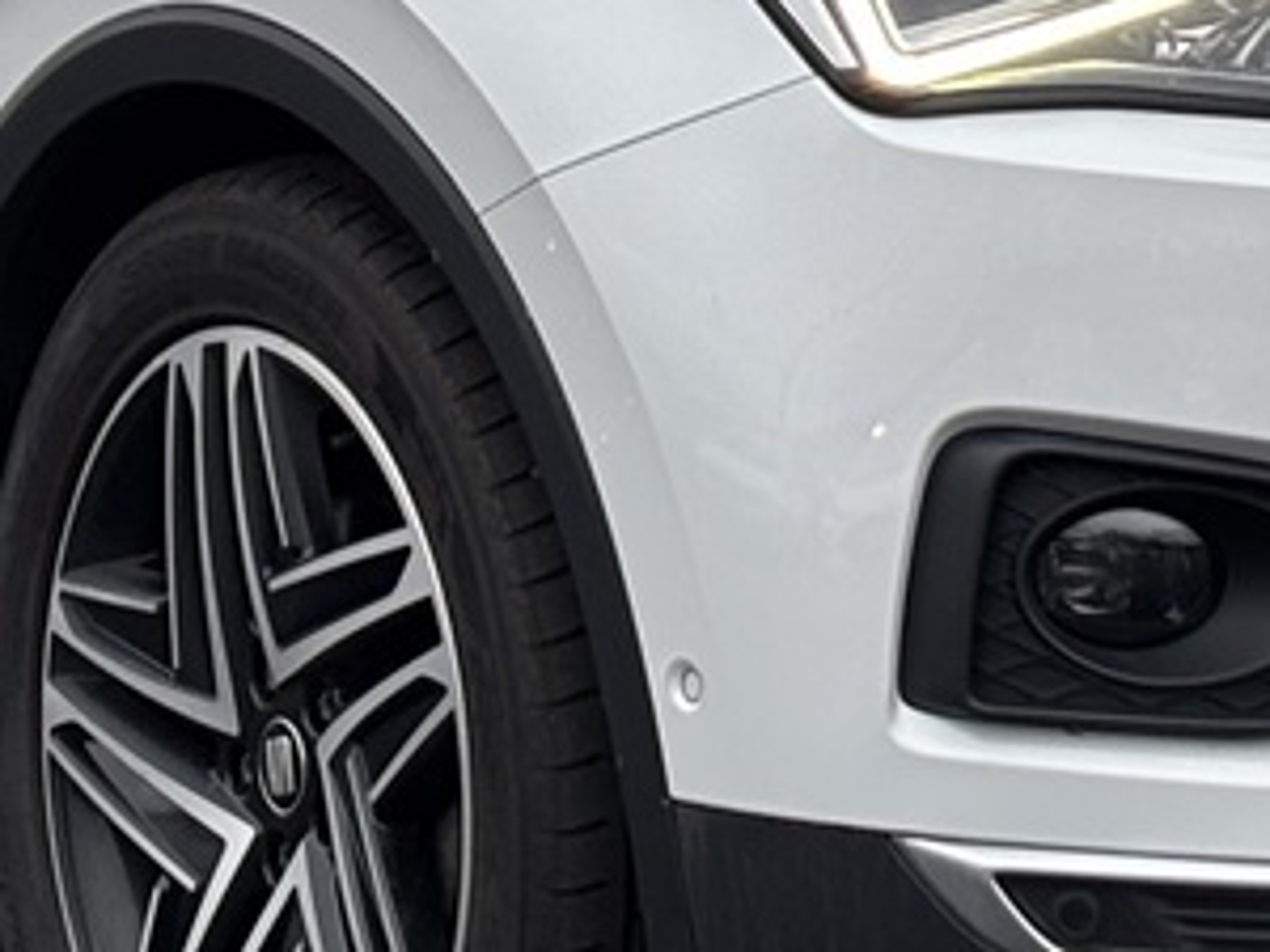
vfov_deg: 5.8
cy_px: -724
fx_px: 9172
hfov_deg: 7.9
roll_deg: -0.4
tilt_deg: -0.2
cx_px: 779
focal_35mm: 250
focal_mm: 5.96
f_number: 1.6
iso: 50
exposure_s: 1/121
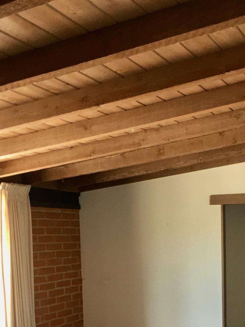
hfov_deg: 24.0
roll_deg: -0.3
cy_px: 287
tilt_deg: -6.2
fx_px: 576
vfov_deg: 30.4
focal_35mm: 61
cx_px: 151
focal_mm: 4.15
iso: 100
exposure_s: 1/30
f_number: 2.2
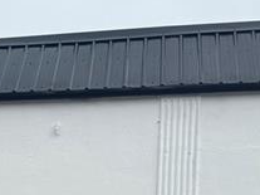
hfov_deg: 16.1
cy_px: 357
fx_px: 893
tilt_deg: +2.0
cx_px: -19
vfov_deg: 11.5
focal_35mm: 119
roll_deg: -0.5
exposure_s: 1/4950
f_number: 1.78
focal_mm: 6.76
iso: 80
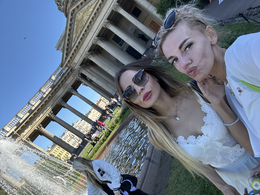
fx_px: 173
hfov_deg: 73.9
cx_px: 130
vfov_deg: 58.9
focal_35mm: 23
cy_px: 98
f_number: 1.9
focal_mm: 2.69
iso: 25
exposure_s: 1/203
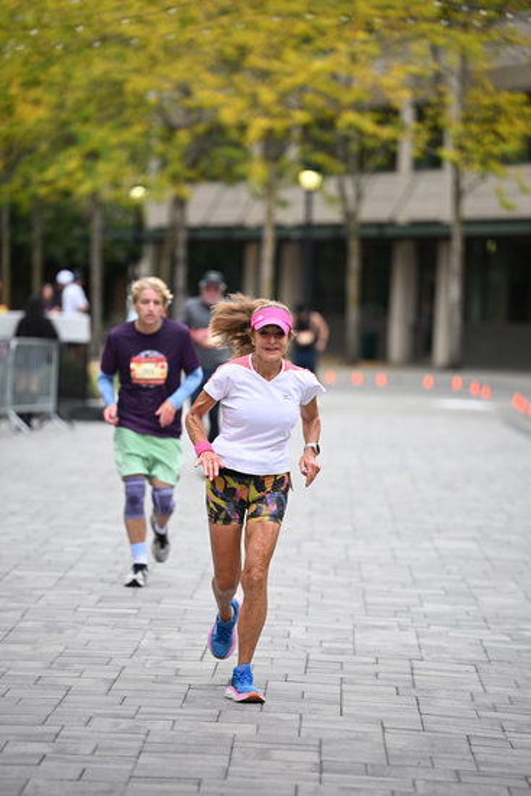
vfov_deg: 13.2
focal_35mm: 155
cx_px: 266
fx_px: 3427
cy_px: 398
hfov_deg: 8.9
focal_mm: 155
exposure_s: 1/2500
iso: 640
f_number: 2.8
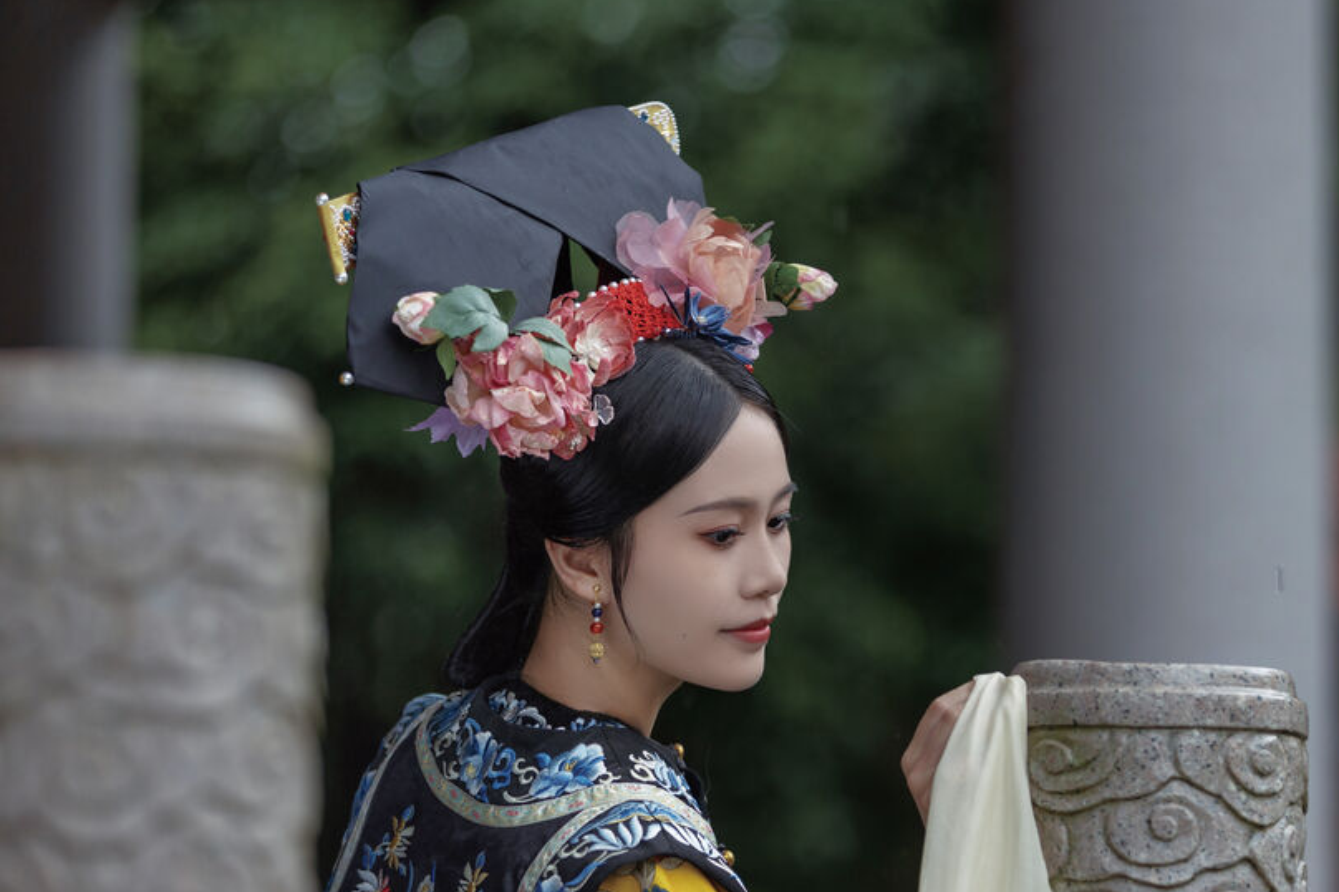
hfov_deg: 9.9
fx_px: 7733
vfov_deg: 6.6
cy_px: 617
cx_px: 900
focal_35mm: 208
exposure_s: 1/500
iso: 125
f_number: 2.8
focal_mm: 140
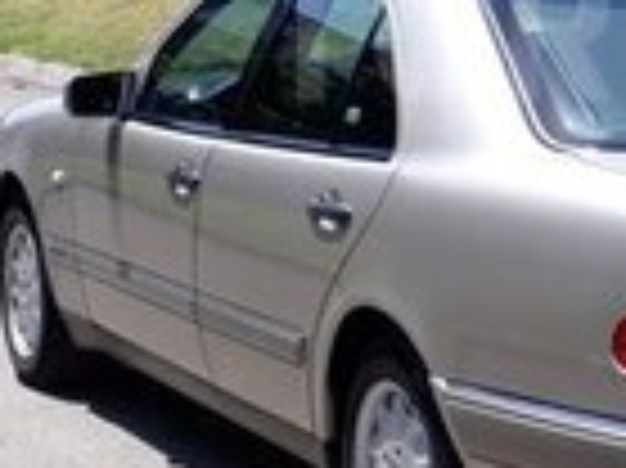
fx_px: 2313
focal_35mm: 128
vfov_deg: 11.5
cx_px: 721
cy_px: 34
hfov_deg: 15.0
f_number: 1.9
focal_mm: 3.6
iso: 40
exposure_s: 1/1071
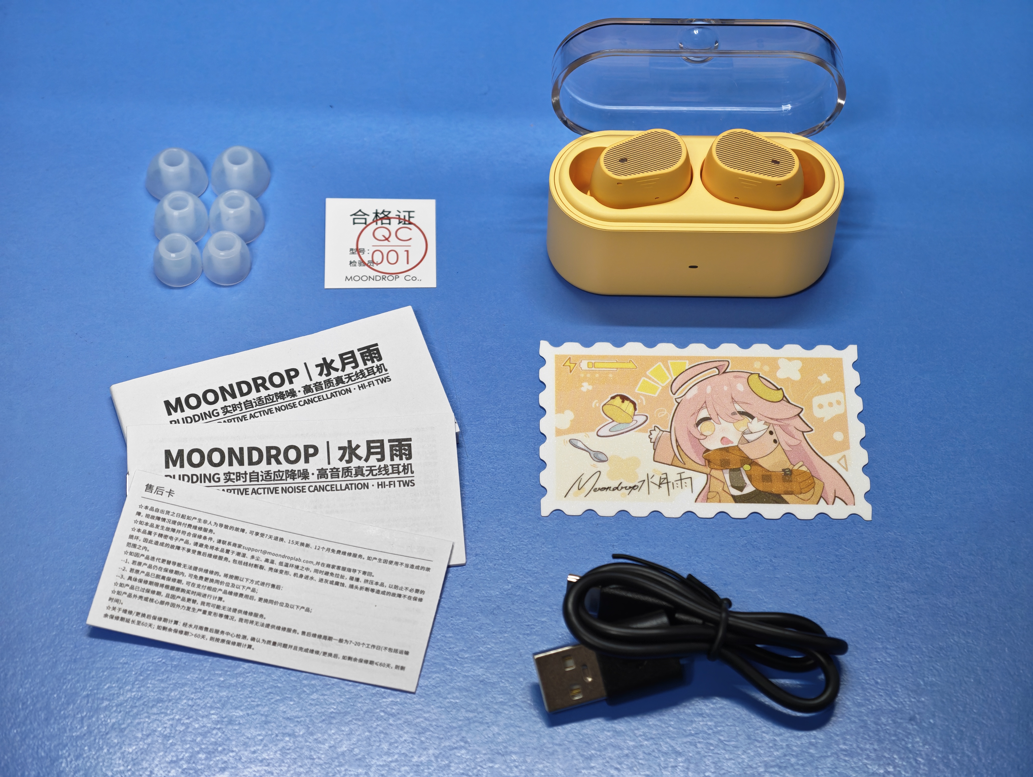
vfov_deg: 17.4
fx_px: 2540
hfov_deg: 23.0
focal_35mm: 85
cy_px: 388
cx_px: 516
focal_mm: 22.48
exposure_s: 1/50
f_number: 2.6
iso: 1000
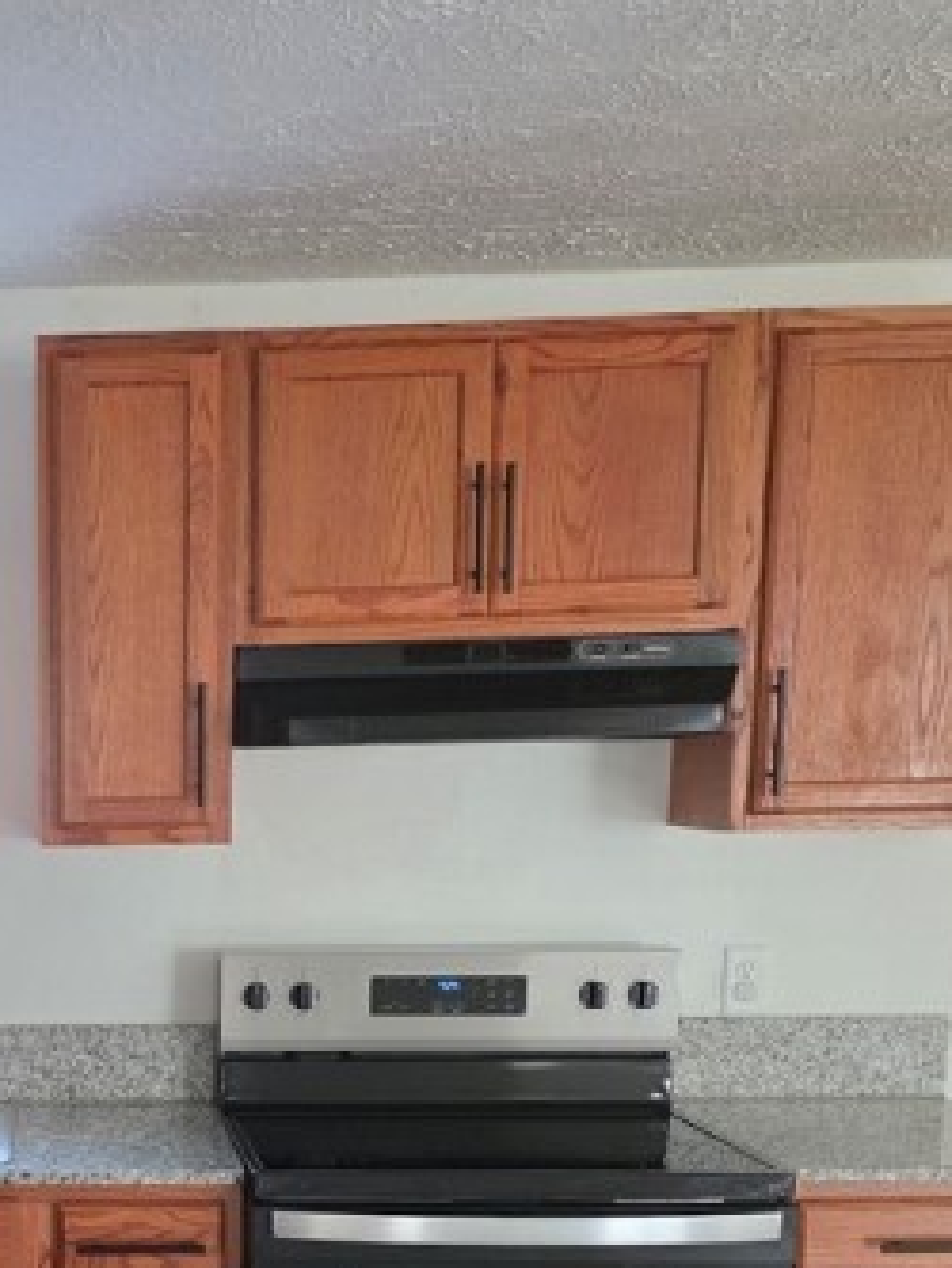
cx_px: -4
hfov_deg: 26.1
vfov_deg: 34.4
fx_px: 1942
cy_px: 1112
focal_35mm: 53
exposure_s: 1/120
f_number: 1.7
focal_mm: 6.25
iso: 500
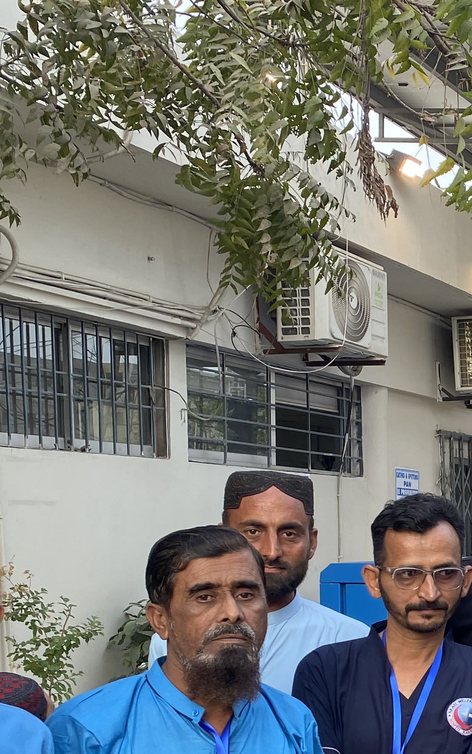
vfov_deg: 29.8
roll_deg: -0.3
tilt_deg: -4.3
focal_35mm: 67
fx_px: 1379
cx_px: 807
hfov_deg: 16.7
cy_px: 615
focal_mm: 4.25
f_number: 1.8
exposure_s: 1/122
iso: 32
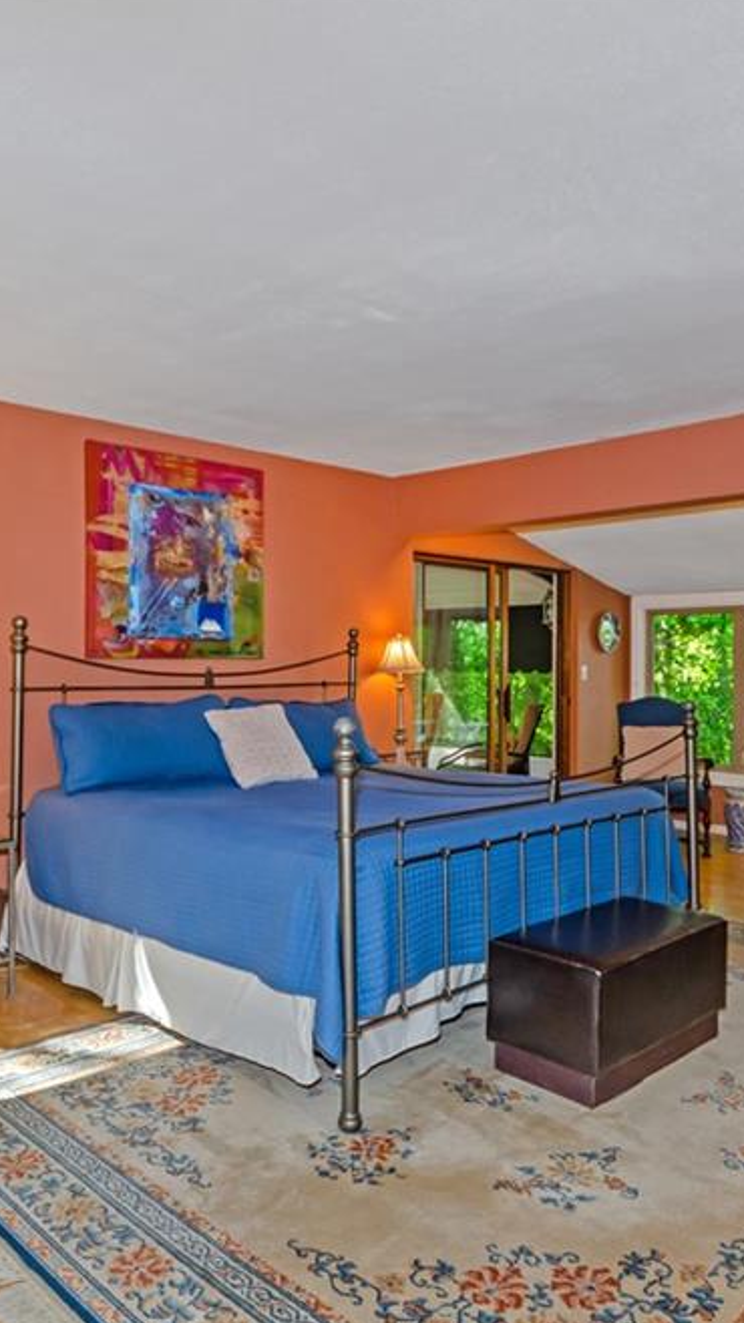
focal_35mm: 27
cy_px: 667
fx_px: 941
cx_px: 370
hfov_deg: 43.2
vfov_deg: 70.2
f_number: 6.3
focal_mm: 11
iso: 320
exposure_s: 1/40
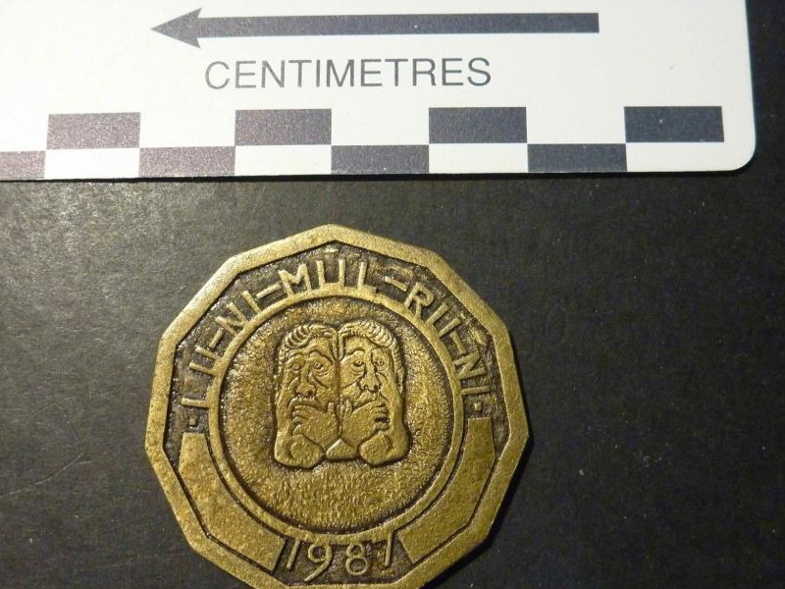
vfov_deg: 40.5
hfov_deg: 52.6
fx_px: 794
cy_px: 350
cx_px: 371
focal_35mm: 35
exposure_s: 1/25
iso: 400
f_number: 3.3
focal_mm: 4.9
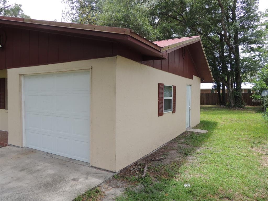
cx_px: 134
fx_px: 186
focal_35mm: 24
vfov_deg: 56.8
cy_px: 100
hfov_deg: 71.6
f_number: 3
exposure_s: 1/400
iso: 100
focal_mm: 4.3
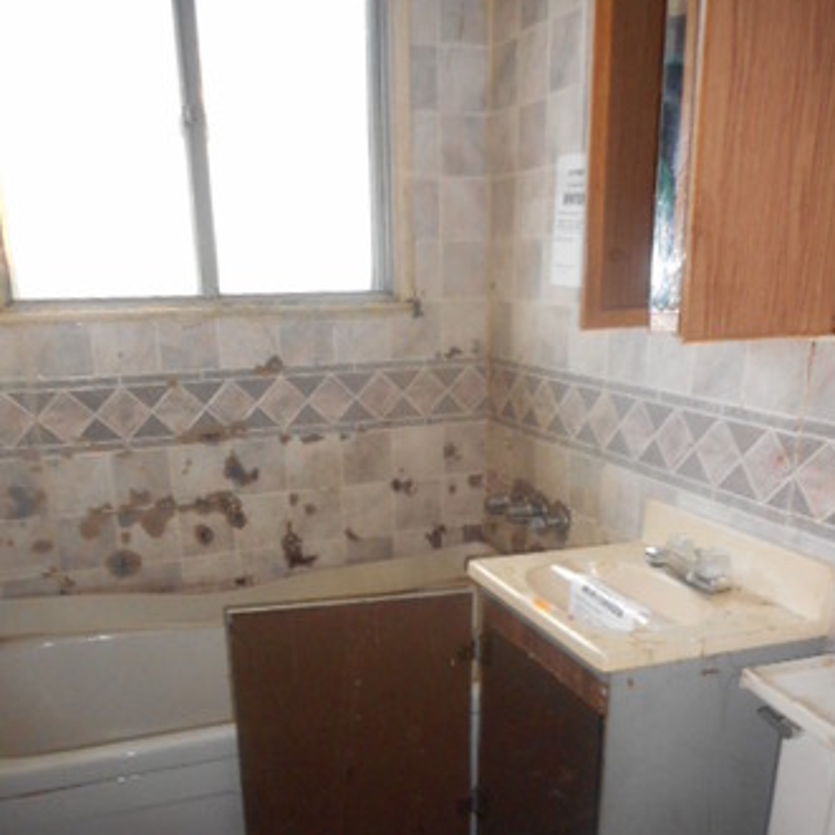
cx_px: 414
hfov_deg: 51.1
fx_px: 873
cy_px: 588
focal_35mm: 32
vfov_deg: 49.7
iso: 500
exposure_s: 1/25
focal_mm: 4.5
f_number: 3.7
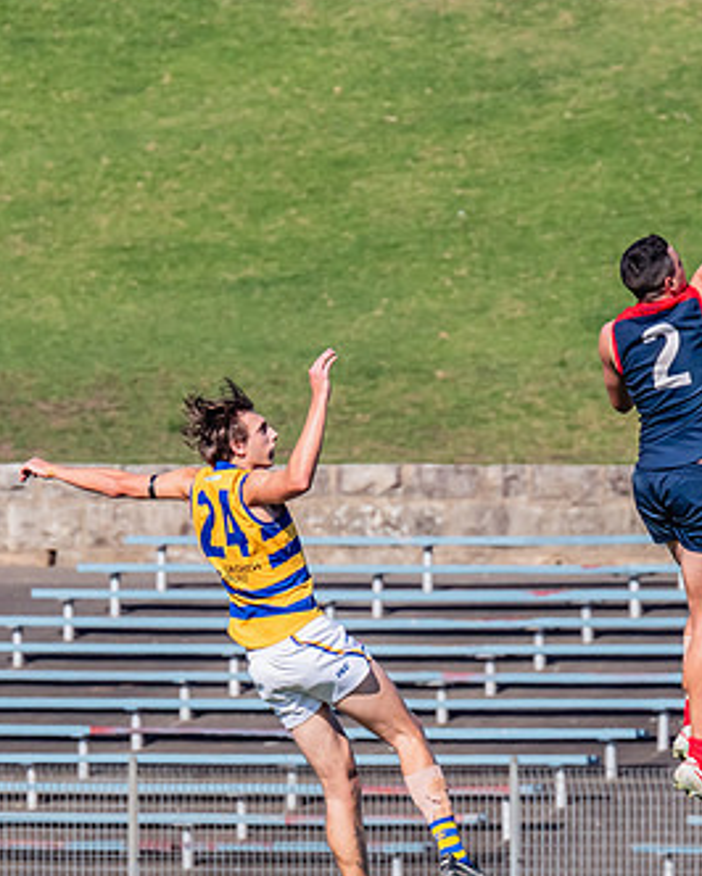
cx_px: 664
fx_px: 25091
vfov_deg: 2.0
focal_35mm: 967
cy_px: 541
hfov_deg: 1.6
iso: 800
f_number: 9
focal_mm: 420
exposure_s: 1/1600
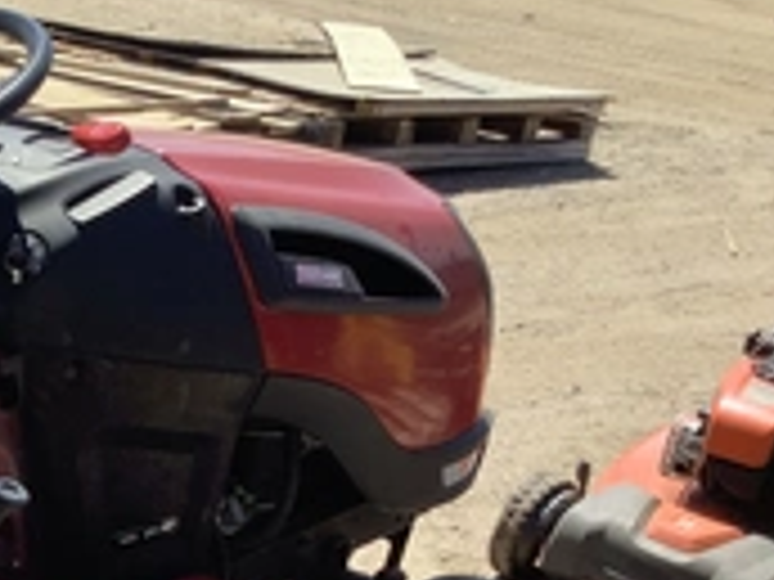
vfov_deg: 19.6
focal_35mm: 72
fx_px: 1610
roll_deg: -4.5
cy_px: 638
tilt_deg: -31.0
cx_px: -99
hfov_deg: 25.0
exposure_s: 1/595
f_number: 2.4
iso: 25
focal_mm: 3.3
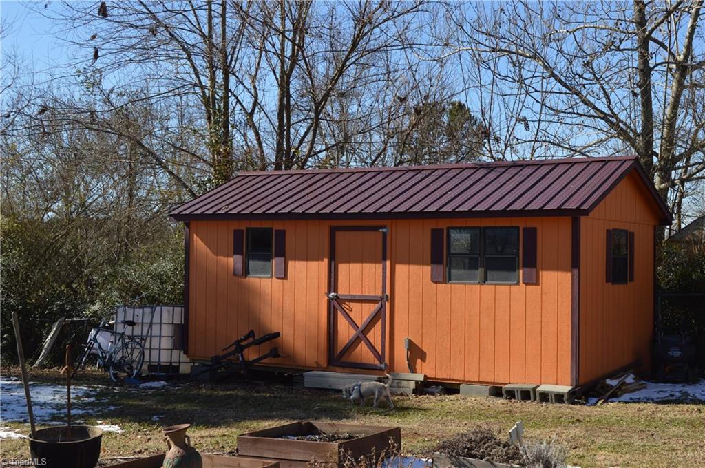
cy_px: 234
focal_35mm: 48
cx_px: 352
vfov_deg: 28.0
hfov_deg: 41.2
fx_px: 939
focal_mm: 32
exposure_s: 1/200
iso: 100
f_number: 7.1
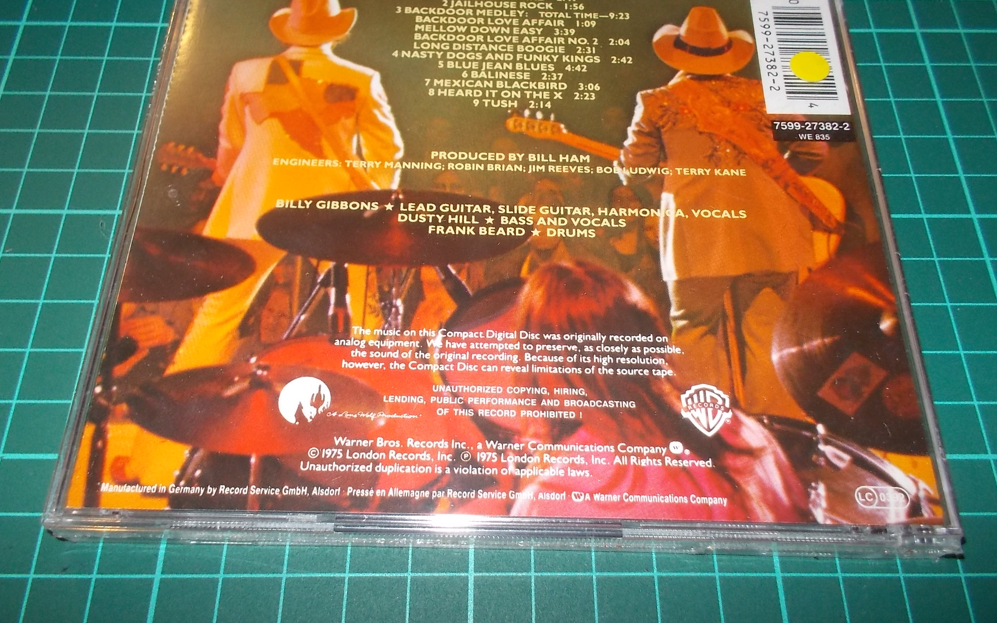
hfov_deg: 61.2
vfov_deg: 40.6
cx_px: 502
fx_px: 842
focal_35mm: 31
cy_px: 297
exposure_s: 1/30
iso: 200
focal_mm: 4.1
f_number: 3.3
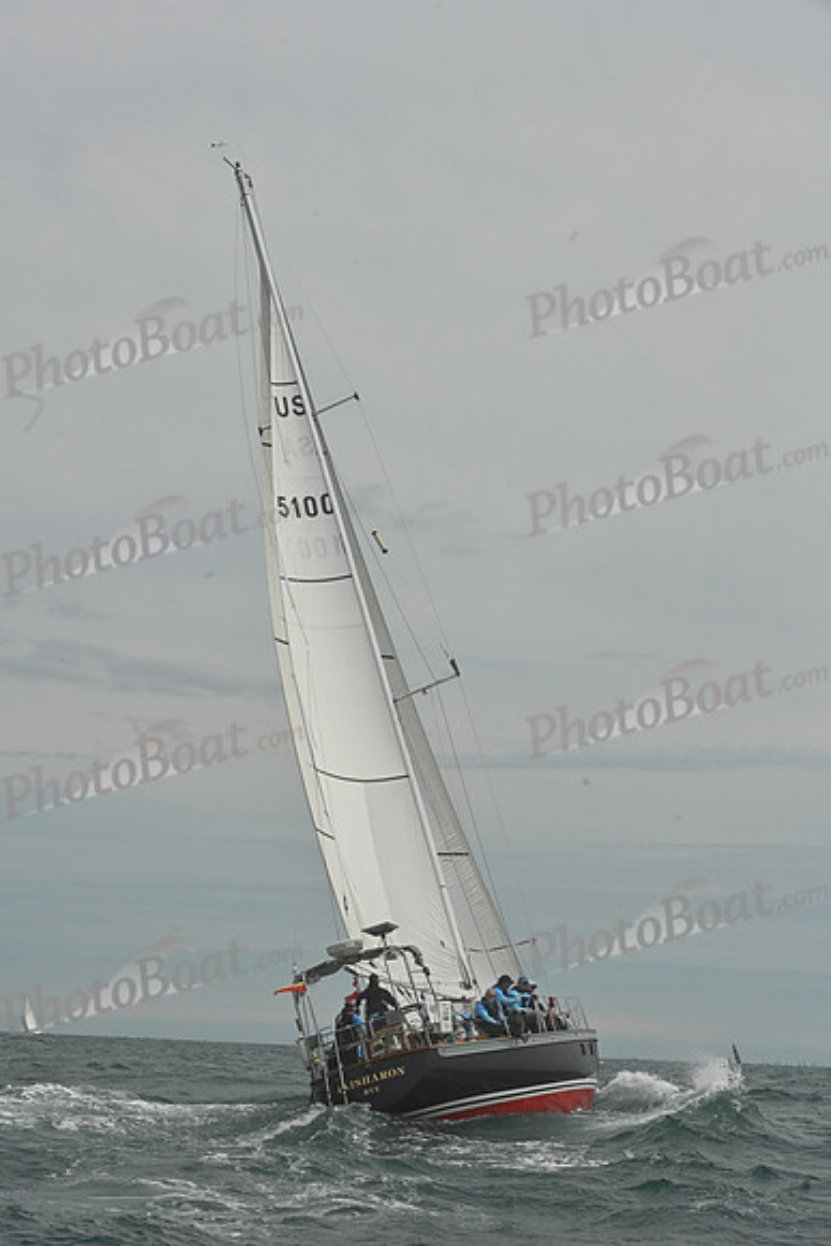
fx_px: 2422
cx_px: 416
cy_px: 623
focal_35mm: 70
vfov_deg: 28.8
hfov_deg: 19.5
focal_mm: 70
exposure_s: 1/1250
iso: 320
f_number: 13
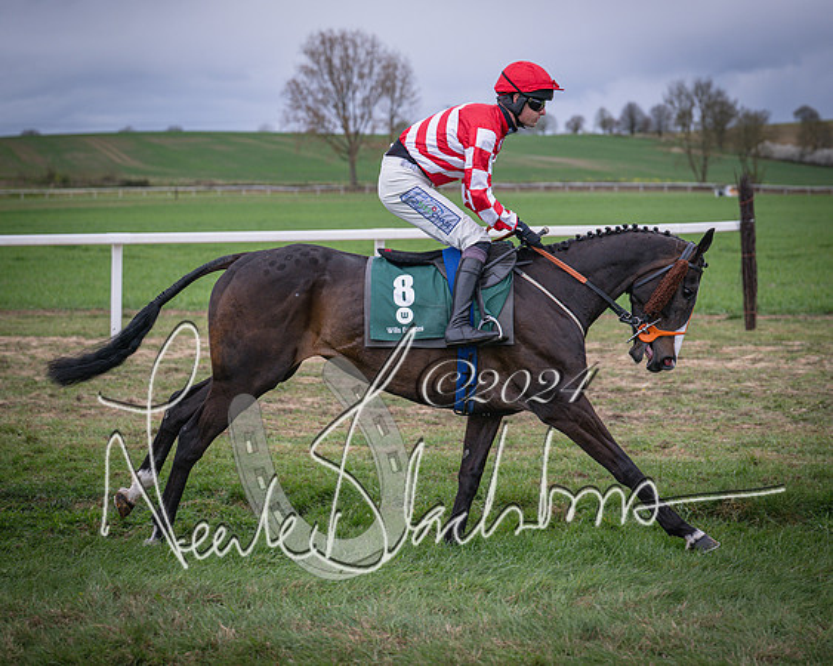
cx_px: 432
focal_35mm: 88
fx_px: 2179
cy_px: 325
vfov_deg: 17.4
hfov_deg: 21.6
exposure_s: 1/1600
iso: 400
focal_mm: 71
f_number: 3.2
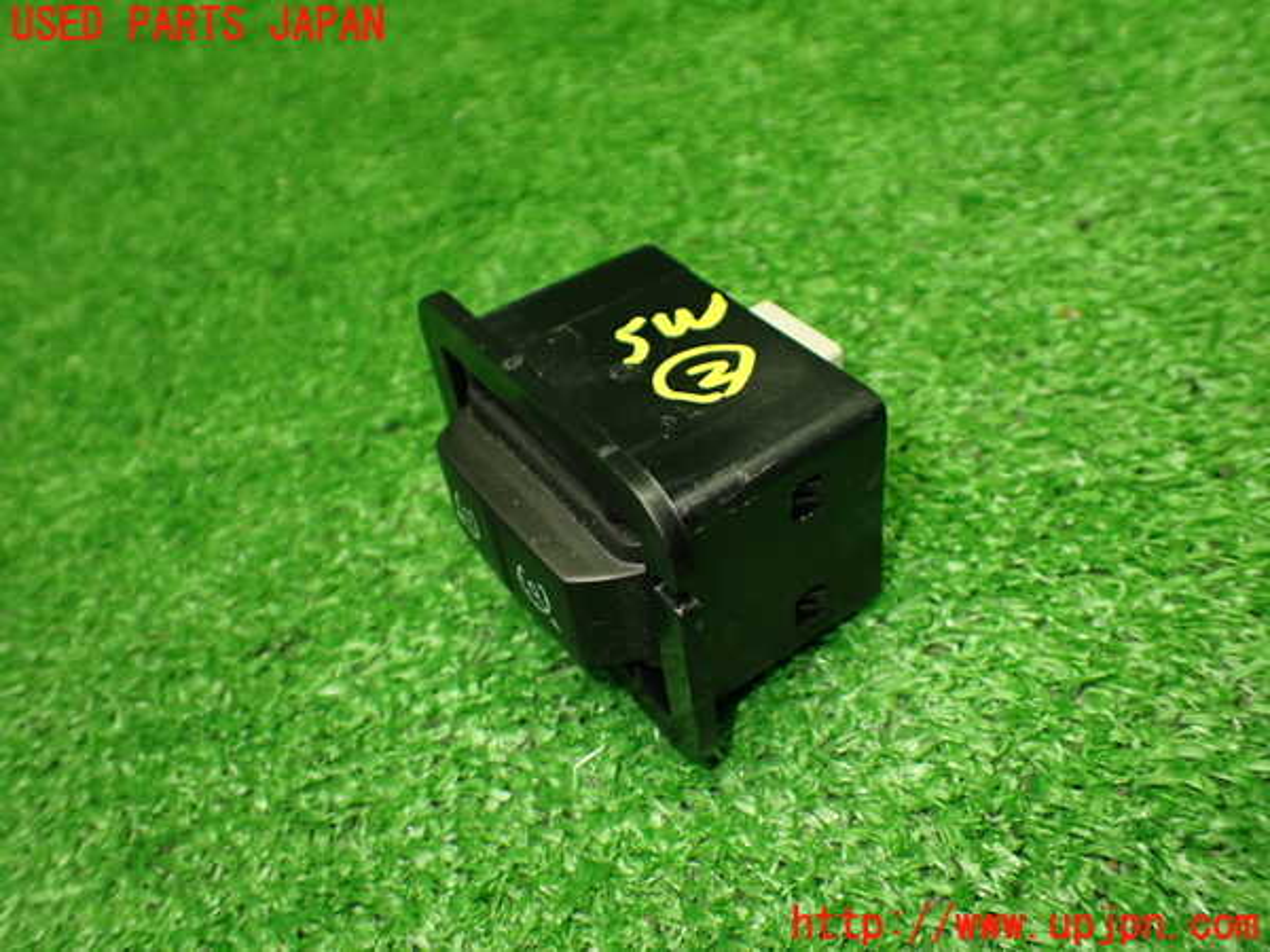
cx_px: 635
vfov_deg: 46.8
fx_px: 1101
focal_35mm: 30
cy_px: 476
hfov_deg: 60.0
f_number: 2.3
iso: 640
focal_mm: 5.4
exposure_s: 1/125
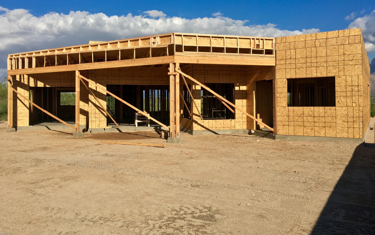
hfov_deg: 61.2
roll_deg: +0.0
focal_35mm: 31
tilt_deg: +2.2
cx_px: 188
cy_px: 100
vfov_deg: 40.5
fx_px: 317
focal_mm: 4.15
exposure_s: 1/2404
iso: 25
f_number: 2.2
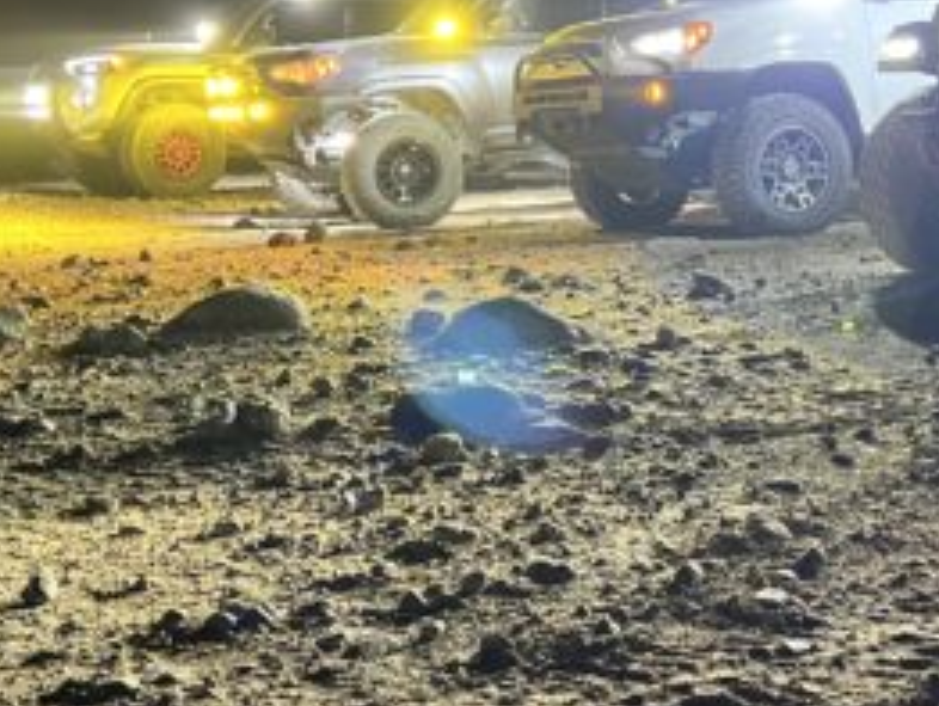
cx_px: 645
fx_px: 1873
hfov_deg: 27.9
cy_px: 154
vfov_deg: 21.1
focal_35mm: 69
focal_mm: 5.7
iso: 500
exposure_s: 1/48
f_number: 1.5
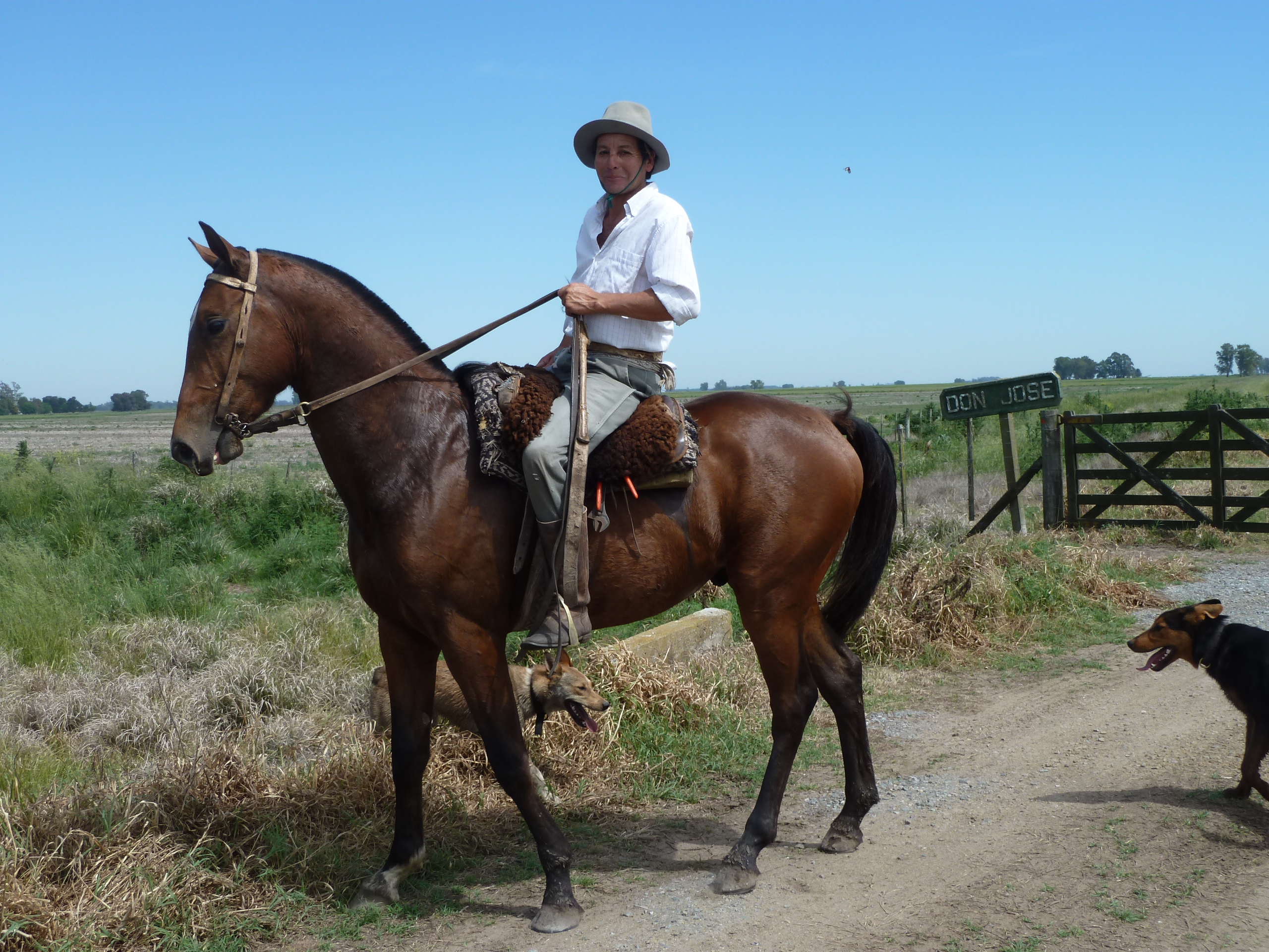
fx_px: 1613
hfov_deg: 42.9
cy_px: 476
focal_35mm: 44
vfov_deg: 32.9
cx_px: 634
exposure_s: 1/400
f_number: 4.5
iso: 80
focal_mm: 7.3
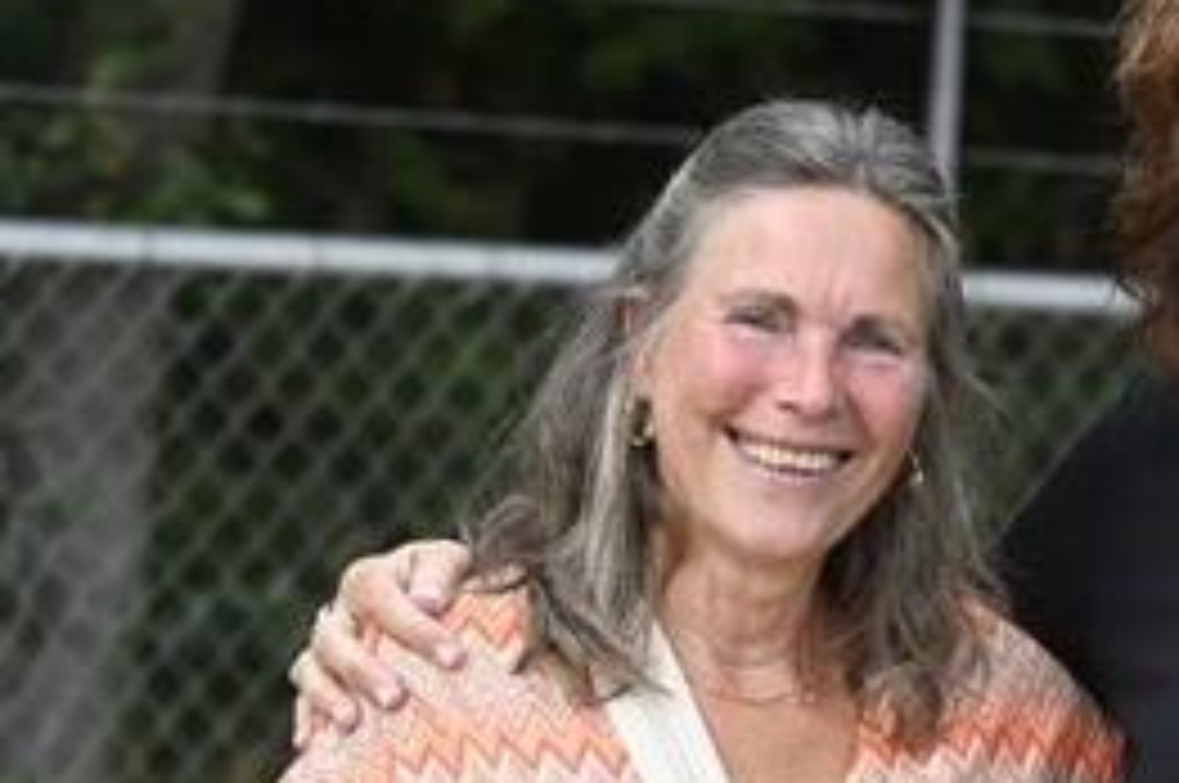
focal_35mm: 436
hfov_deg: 4.7
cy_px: 1069
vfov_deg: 3.1
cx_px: 1044
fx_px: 14261
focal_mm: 115
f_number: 5
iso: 200
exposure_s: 1/250
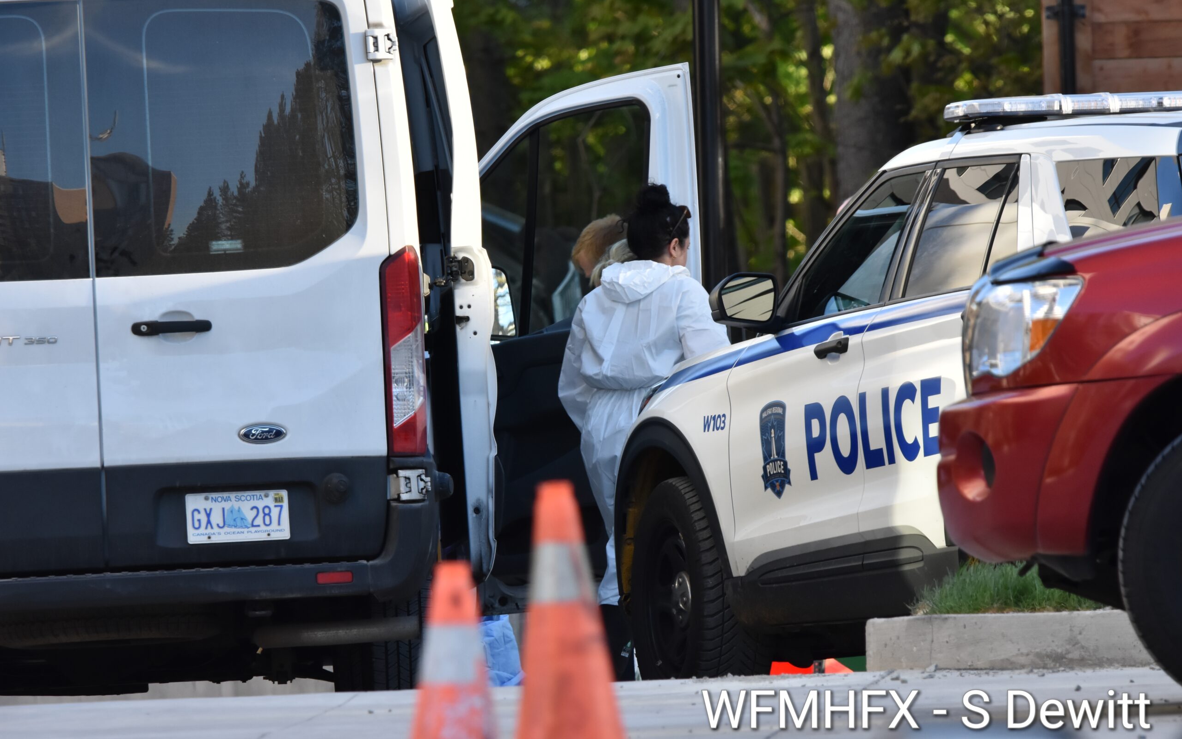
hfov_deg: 3.1
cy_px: 349
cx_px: 591
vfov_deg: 1.9
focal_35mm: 689
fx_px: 22197
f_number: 9
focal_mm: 450
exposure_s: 1/250
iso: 800
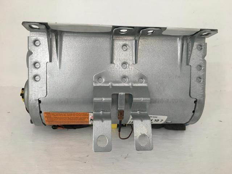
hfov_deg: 61.7
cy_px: 87
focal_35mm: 29
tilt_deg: -19.5
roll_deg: -1.7
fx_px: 194
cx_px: 116
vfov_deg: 48.2
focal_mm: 4.15
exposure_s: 1/33
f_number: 2.2
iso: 160
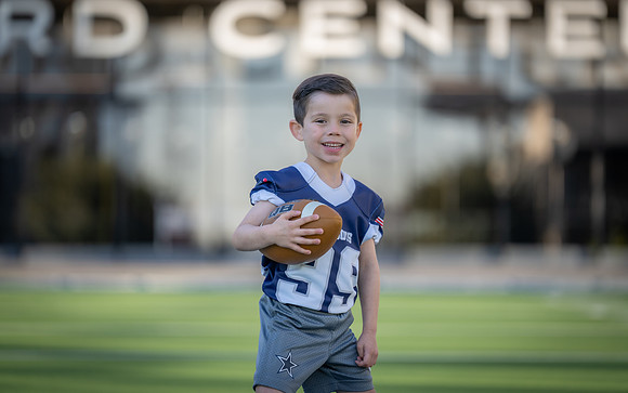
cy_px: 185
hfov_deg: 10.6
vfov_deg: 6.6
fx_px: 3400
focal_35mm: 199
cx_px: 314
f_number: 2.8
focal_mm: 194
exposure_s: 1/500
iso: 100
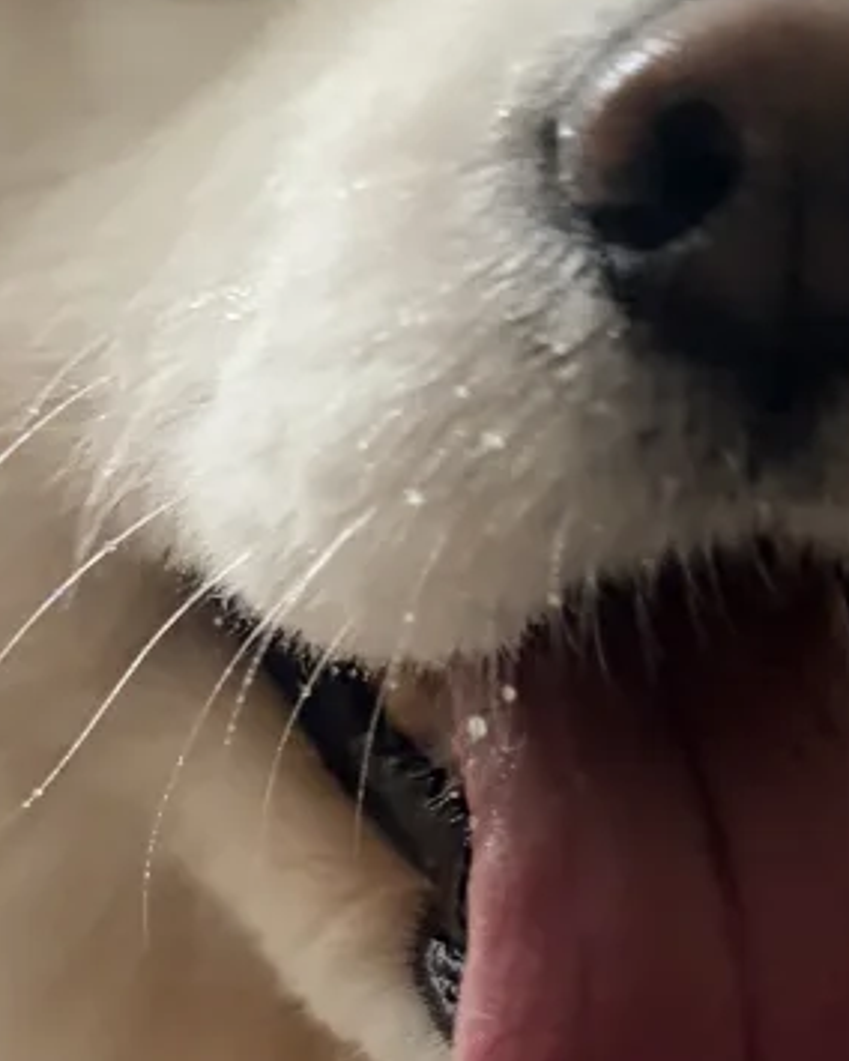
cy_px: 768
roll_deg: -3.9
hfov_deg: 14.9
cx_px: 535
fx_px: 3235
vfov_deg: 18.5
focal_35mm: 103
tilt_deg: -28.0
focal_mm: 5.96
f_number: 1.6
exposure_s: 1/60
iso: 400
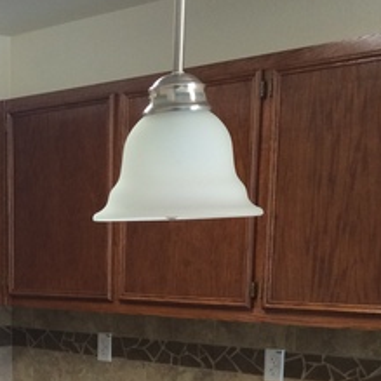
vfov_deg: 21.2
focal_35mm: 78
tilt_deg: -8.4
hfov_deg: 21.2
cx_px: -30
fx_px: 971
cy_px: 411
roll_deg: +1.7
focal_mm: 4.15
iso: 125
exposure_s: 1/30
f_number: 2.2
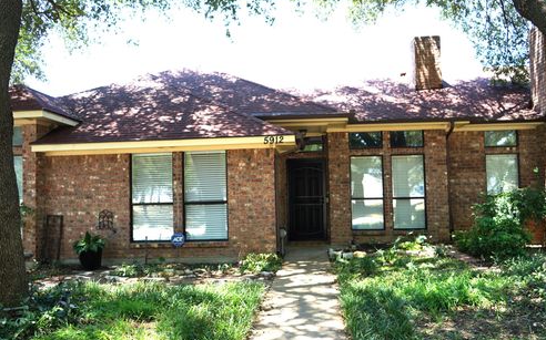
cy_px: 176
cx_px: 275
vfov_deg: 43.1
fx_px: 431
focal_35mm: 29
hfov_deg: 64.7
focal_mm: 28
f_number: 4.5
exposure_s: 1/125
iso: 100
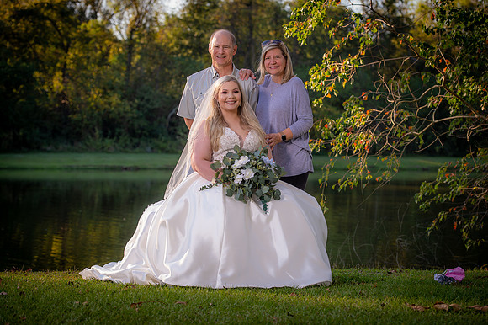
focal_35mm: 92
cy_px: 162
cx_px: 244
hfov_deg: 22.2
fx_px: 1246
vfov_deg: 14.8
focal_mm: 92
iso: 125
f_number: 5
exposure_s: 1/160
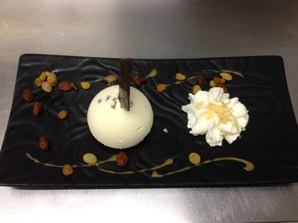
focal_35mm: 35
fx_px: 301
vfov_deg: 40.7
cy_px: 112
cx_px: 149
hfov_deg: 52.6
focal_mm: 4.28
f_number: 2.4
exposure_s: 1/20
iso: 80
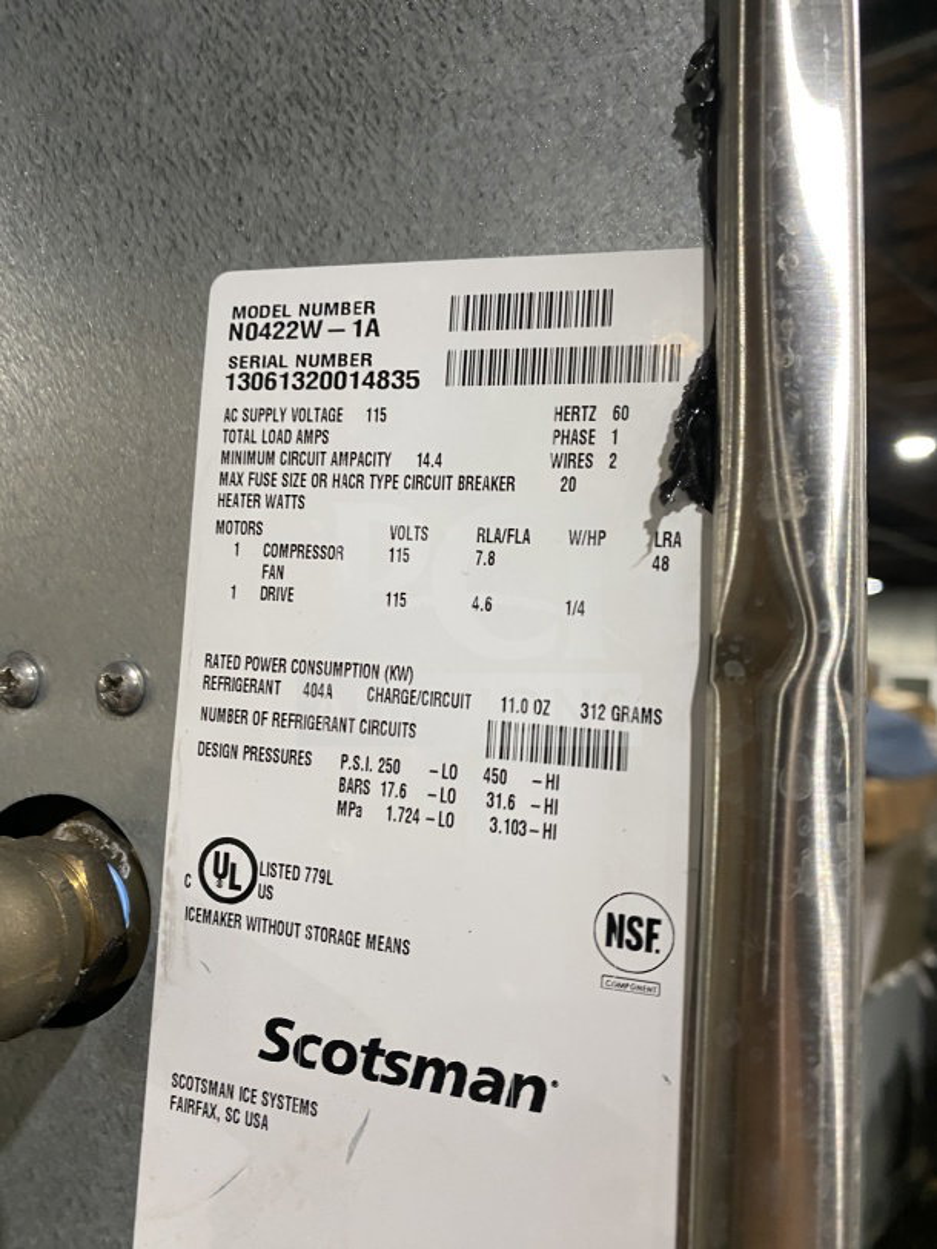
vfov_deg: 69.4
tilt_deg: +3.6
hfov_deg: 54.9
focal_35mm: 25
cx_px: 468
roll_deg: -1.6
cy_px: 624
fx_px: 902
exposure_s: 1/60
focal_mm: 4.25
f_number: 1.8
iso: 200
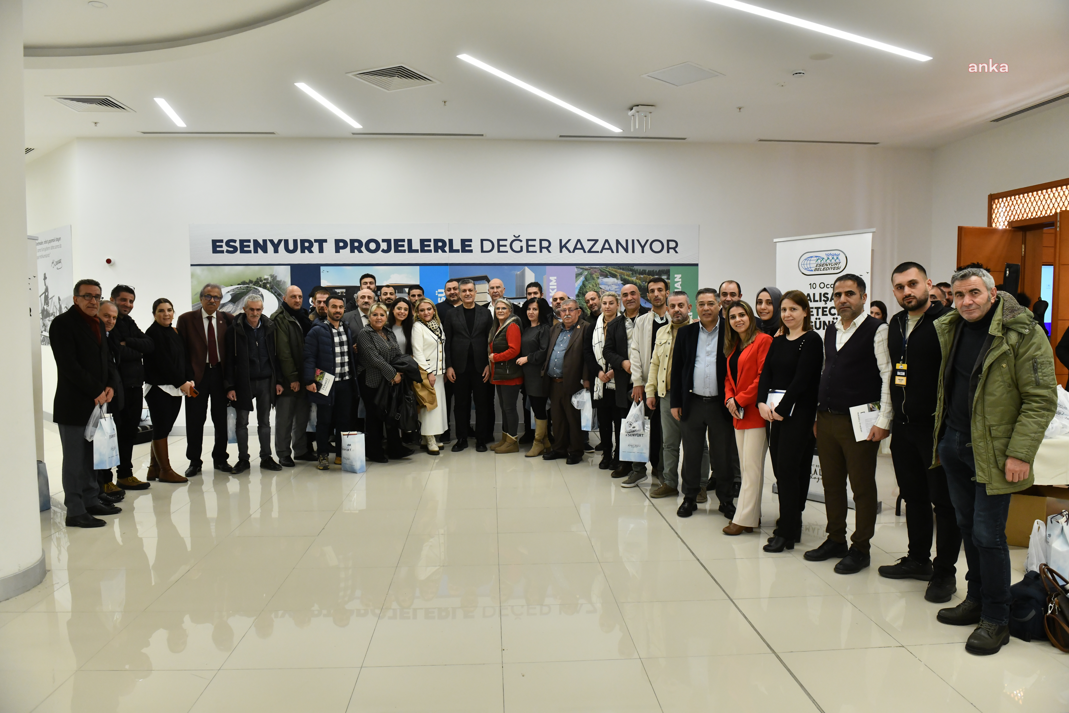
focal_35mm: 24
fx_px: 713
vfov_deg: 53.1
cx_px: 534
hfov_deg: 73.7
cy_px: 356
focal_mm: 24
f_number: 5
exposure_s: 1/100
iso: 1600
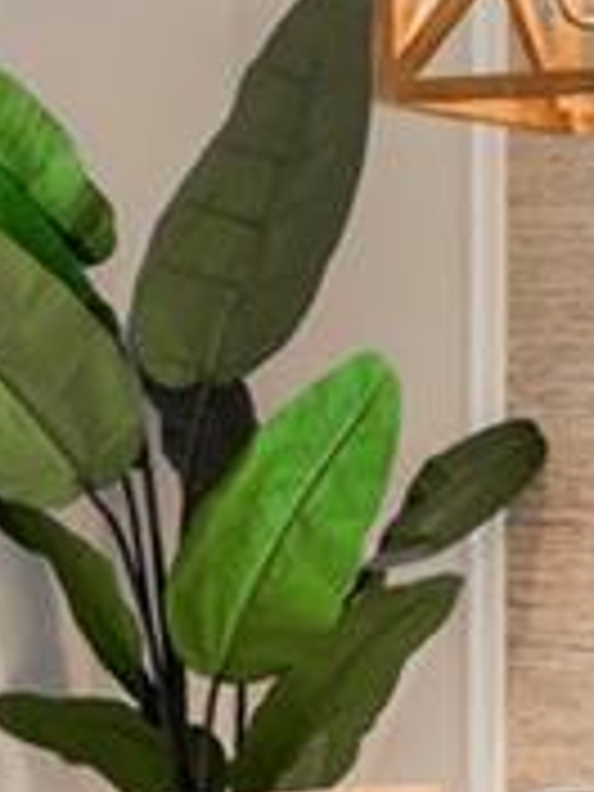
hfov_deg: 10.2
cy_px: 477
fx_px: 3303
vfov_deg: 13.7
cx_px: 40
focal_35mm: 144
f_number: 9
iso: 250
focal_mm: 11
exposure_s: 1/4
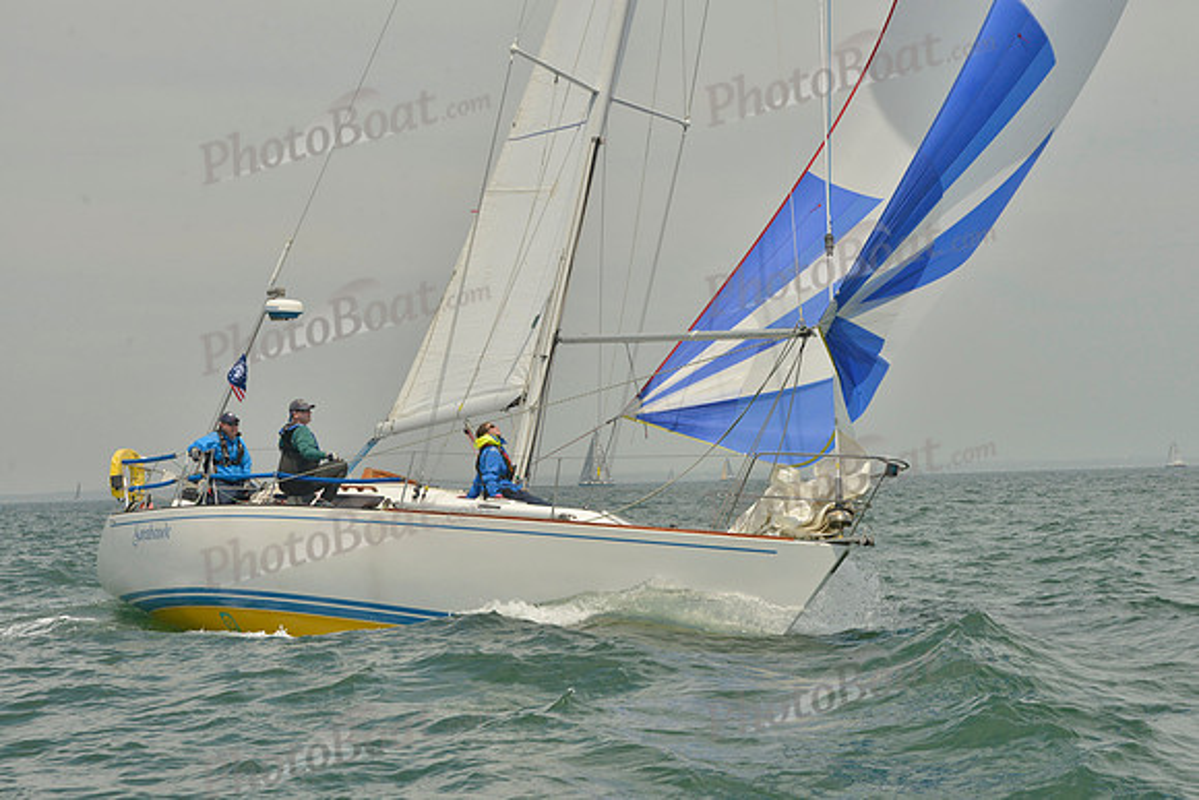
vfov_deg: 16.1
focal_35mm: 85
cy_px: 400
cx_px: 600
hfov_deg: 23.9
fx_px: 2832
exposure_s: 1/1600
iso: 560
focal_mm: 85
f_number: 13
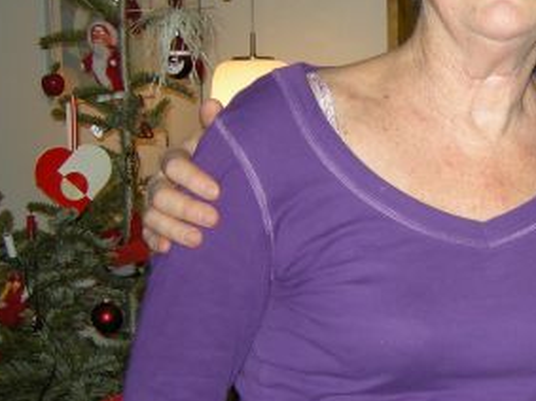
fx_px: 1532
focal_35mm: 99
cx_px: 638
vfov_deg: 14.9
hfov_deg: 18.8
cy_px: 212
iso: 64
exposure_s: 1/60
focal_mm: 7.5
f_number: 2.7
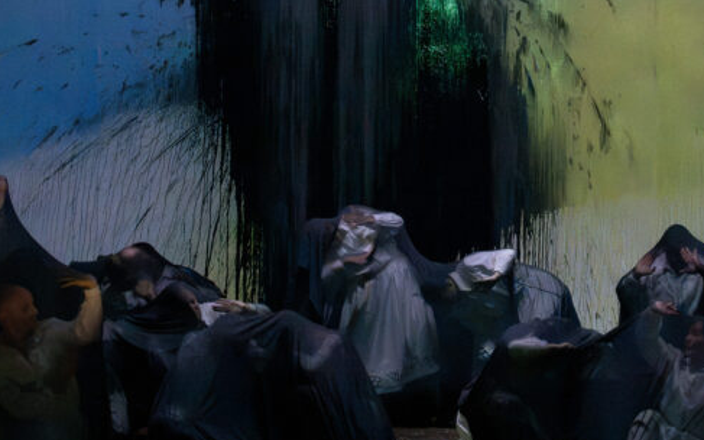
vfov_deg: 8.7
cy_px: 30
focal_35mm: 150
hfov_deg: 13.9
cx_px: 598
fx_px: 2877
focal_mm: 70
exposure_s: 1/25
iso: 20000
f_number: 5
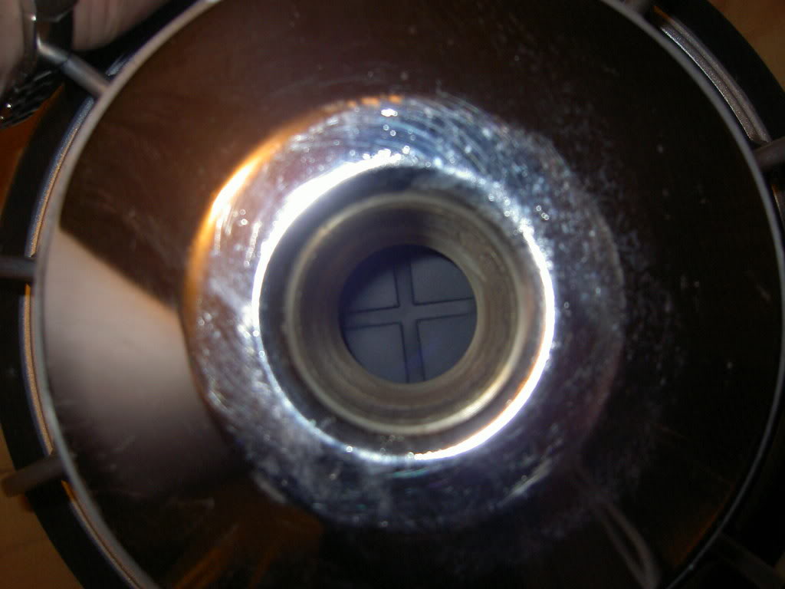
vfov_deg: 41.8
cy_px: 294
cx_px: 392
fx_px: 771
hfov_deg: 54.0
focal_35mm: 34
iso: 200
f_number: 2.8
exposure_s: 1/60
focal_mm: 5.6
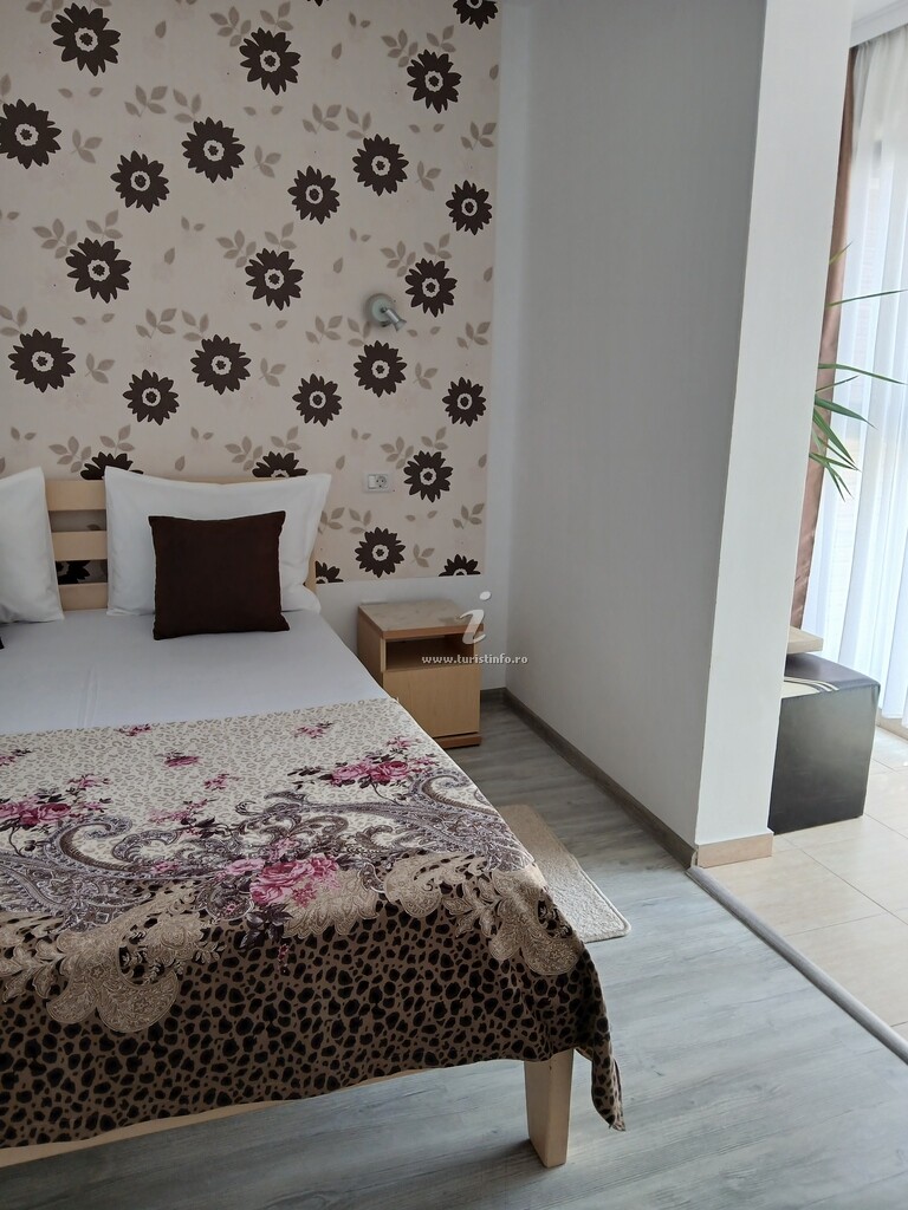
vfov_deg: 67.3
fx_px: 909
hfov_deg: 53.1
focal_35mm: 26
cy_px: 605
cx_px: 454
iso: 64
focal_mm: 3.98
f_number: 1.8
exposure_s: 1/50
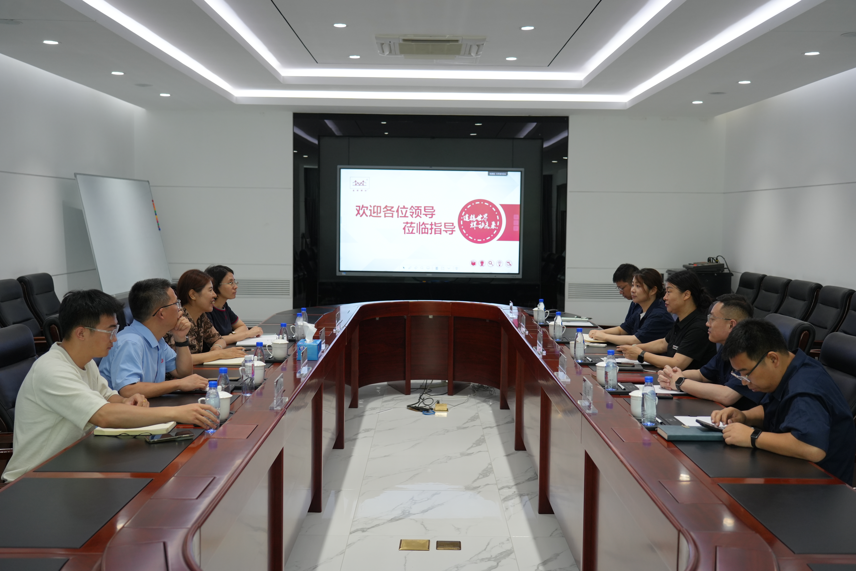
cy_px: 286
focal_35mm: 38
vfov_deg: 35.1
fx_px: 903
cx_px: 428
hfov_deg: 50.7
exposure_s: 1/160
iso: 1000
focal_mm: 38
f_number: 4
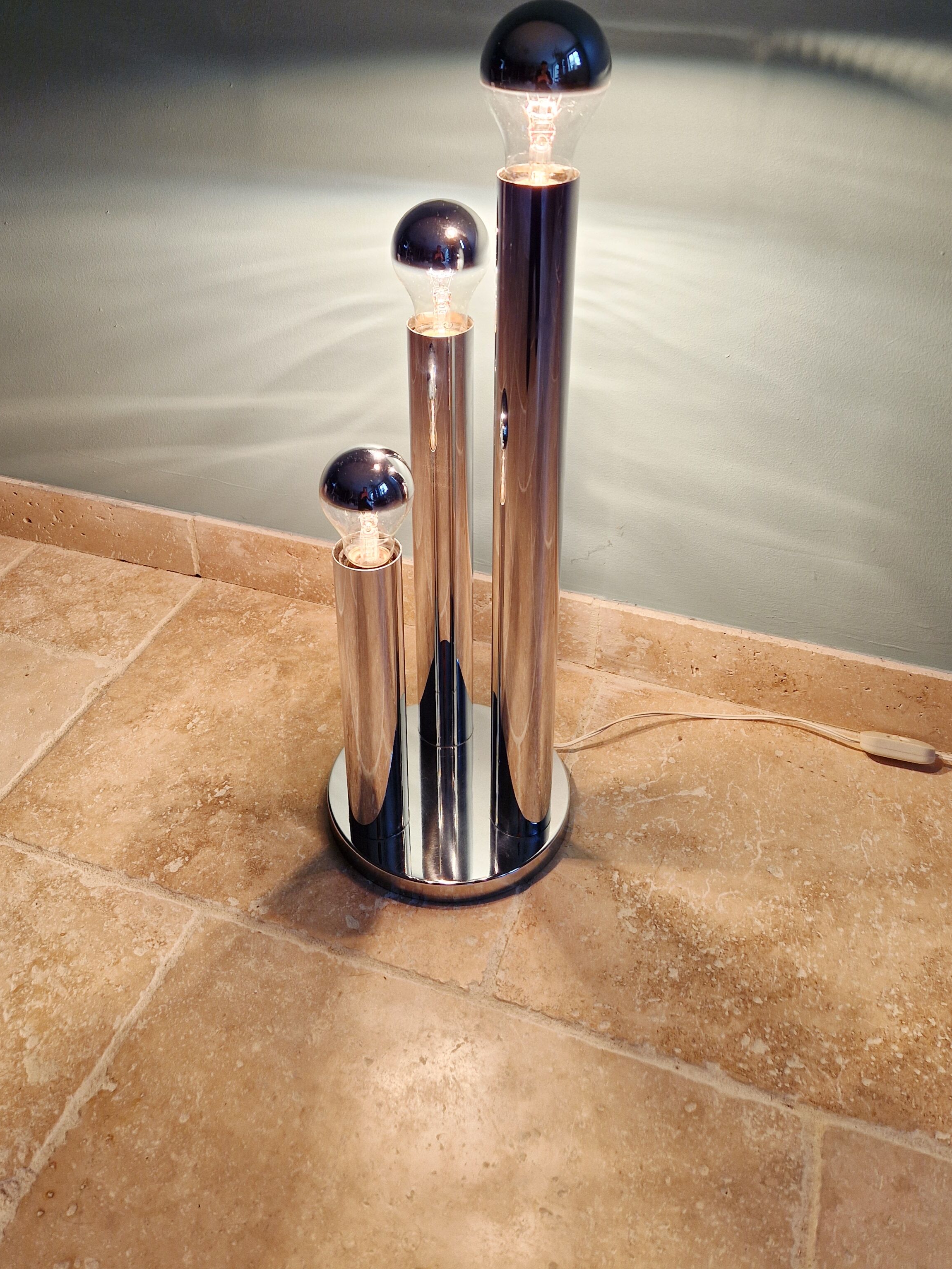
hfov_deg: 46.8
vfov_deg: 58.9
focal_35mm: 30
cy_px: 444
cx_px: 441
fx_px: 1100
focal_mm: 5.4
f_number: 1.8
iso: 50
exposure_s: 1/100
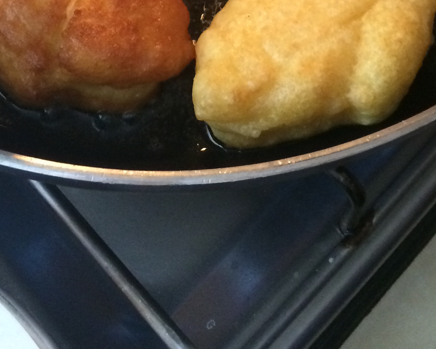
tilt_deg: -56.1
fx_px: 942
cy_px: -184
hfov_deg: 26.0
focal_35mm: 73
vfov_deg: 18.4
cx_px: 173
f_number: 2.2
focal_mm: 4.15
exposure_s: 1/17
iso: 250
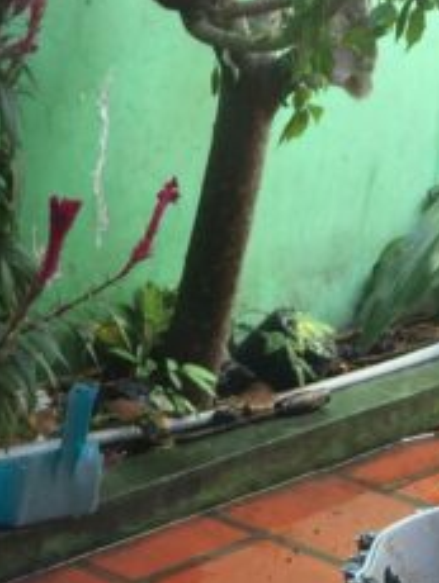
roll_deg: -3.9
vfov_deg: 14.4
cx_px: 109
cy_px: 839
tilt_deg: -27.7
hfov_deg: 11.5
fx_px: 2177
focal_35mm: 129
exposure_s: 1/100
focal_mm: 4.15
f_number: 2.2
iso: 40
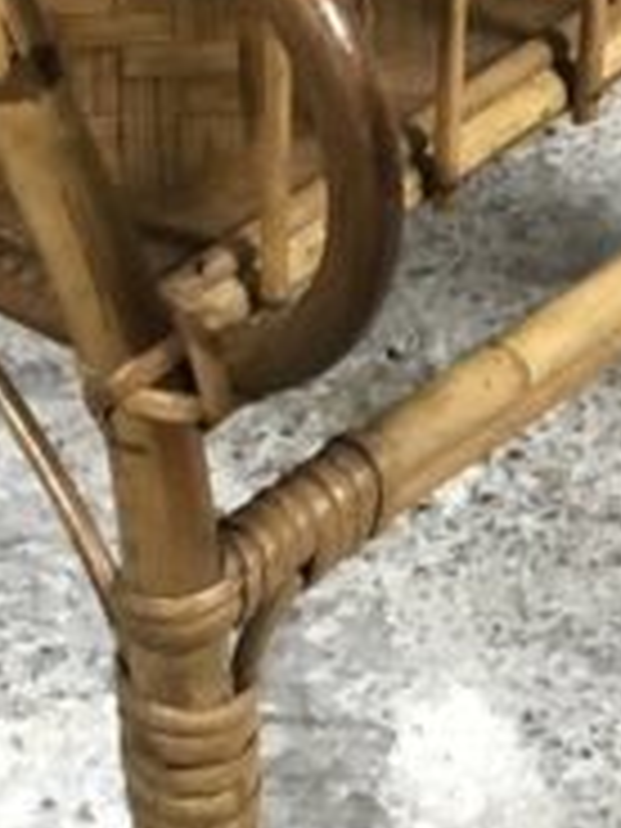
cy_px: -572
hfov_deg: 5.1
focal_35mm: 290
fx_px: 6937
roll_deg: +1.0
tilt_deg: -29.6
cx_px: -266
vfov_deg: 6.7
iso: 125
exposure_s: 1/25
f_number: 2.4
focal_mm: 6
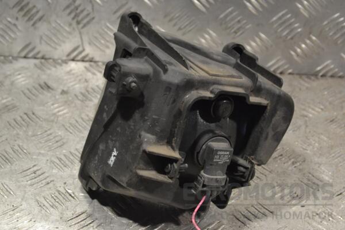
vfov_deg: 18.9
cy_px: 115
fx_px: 690
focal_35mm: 72
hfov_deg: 28.1
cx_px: 172
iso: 3200
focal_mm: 48
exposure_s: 1/250
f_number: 8
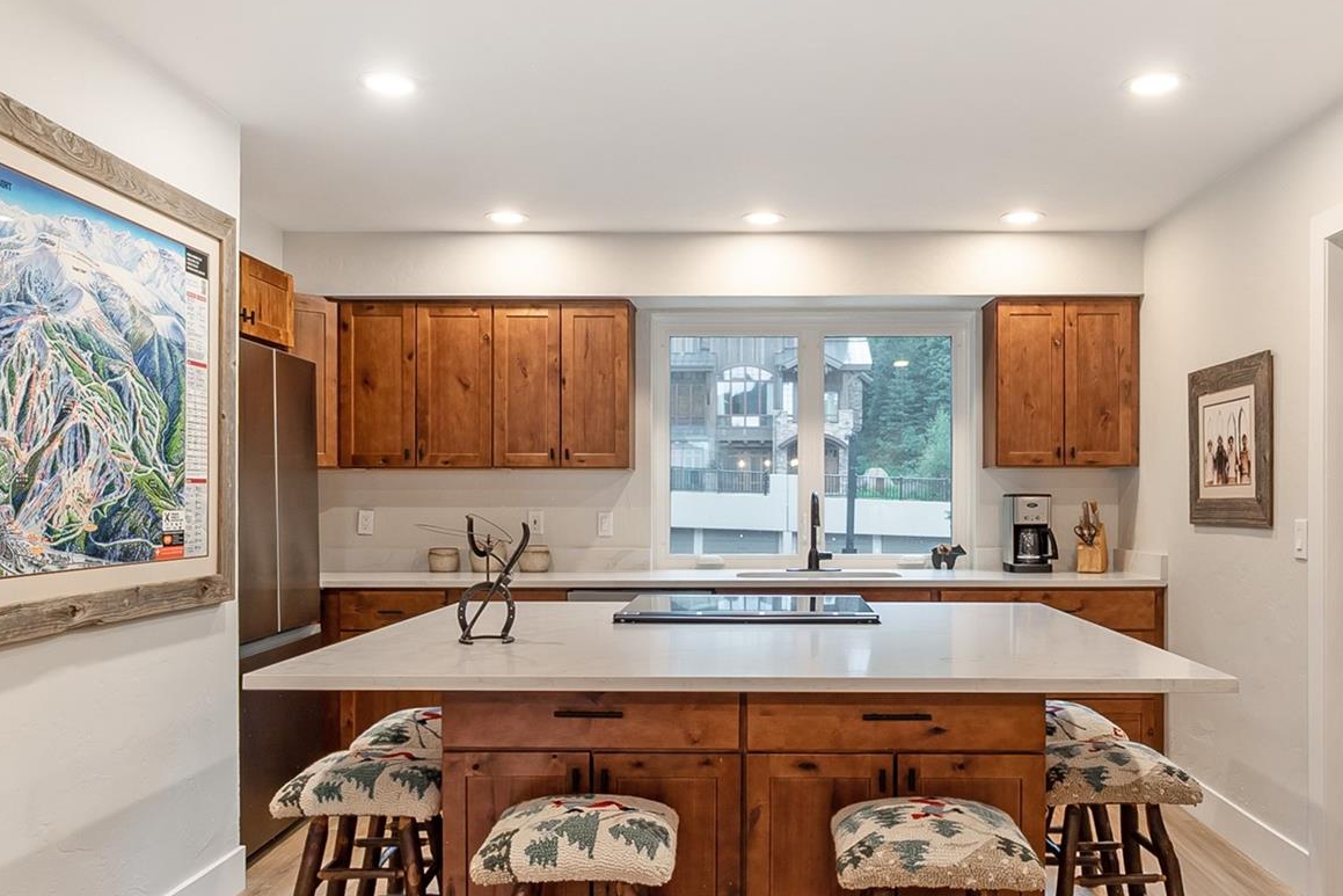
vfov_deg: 44.9
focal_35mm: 29
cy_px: 513
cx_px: 771
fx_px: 1082
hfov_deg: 63.3
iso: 100
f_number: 10
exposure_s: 1/10
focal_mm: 14
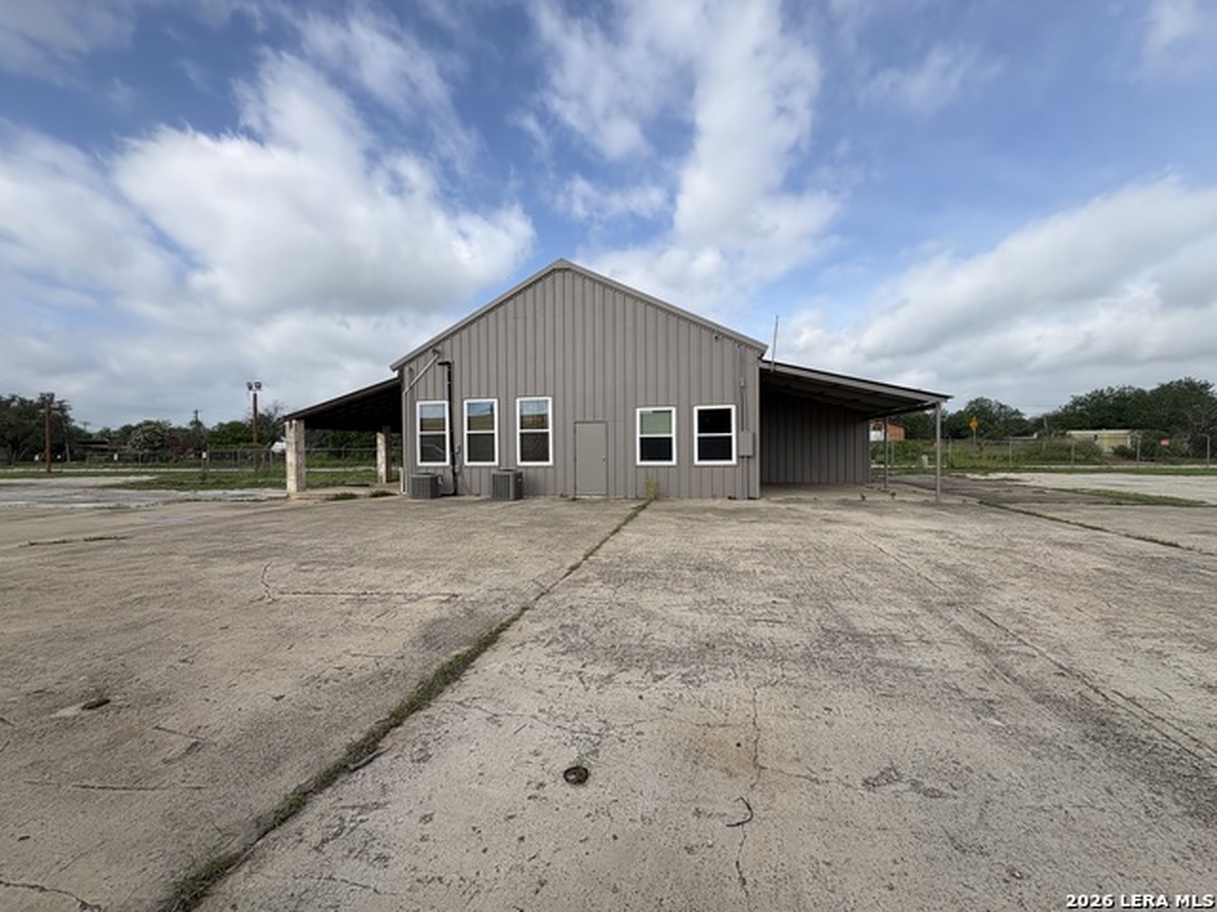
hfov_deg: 102.1
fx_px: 492
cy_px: 456
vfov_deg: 85.7
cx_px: 608
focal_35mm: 14
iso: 40
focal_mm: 2.22
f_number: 2.2
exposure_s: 1/1637
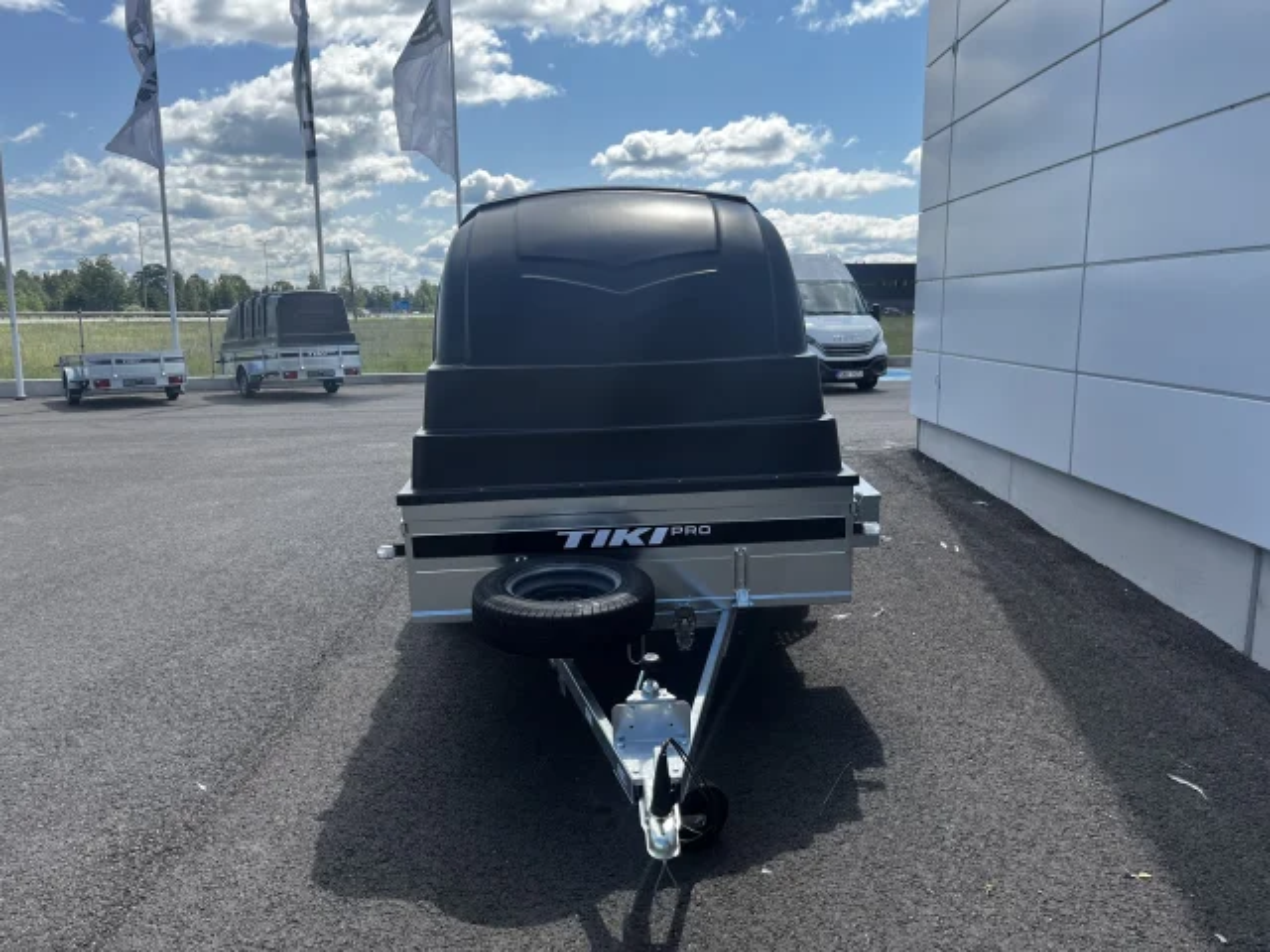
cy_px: 476
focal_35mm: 26
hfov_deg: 67.3
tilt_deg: -9.6
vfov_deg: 53.1
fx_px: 954
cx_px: 635
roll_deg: -0.1
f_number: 1.6
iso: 50
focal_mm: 5.1
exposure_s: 1/2463
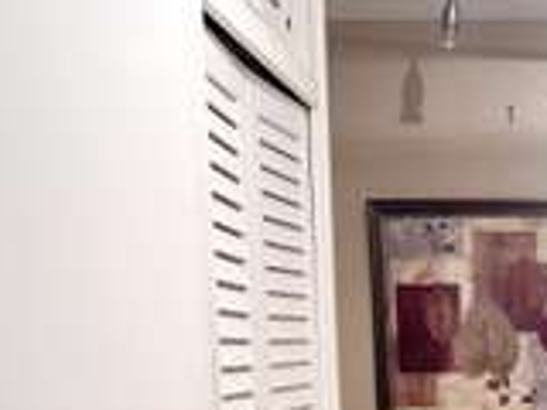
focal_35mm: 78
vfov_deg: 17.7
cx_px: 591
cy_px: 528
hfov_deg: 23.6
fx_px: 1233
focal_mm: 5.7
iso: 100
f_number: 1.5
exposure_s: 1/60
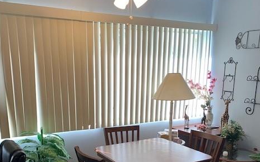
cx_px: 129
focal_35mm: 38
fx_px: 269
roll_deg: +0.6
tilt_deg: -13.0
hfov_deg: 51.5
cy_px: 136
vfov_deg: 32.4
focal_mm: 4.25
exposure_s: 1/120
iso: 40
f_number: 1.8
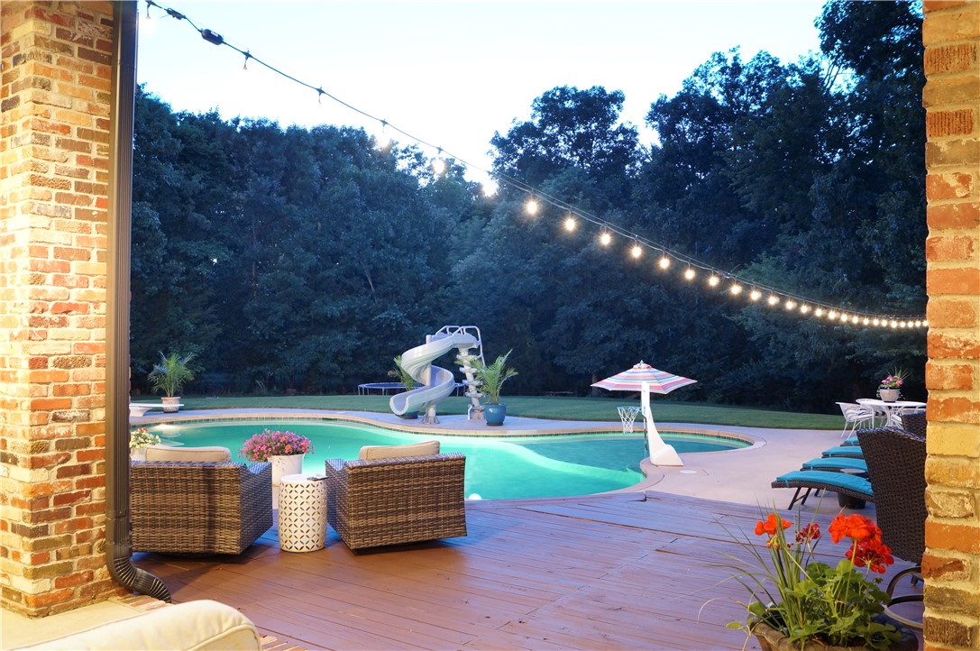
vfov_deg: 43.5
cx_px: 490
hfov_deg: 62.0
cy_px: 326
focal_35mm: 30
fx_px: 816
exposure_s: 4
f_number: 7.1
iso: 400
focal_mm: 20
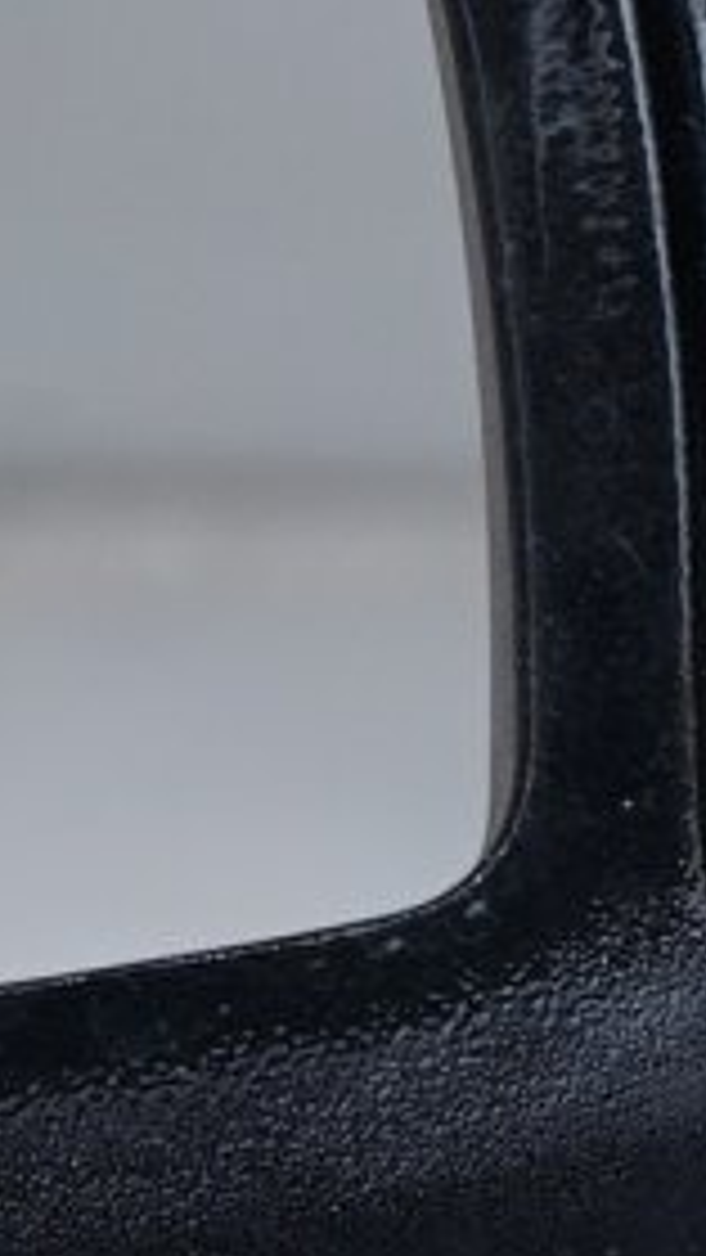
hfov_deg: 3.2
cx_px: -2096
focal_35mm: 360
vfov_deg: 5.9
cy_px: -1024
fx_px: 11977
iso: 250
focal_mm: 50
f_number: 7.1
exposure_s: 1/100
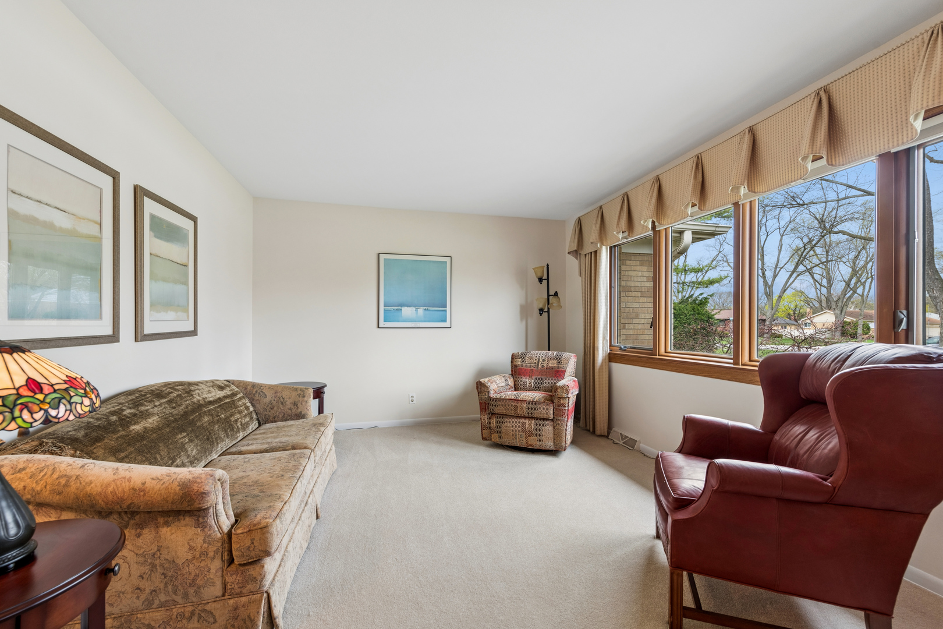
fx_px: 367
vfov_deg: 81.2
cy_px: 314
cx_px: 472
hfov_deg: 104.3
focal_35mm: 14
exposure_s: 1/30
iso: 320
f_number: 8
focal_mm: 14
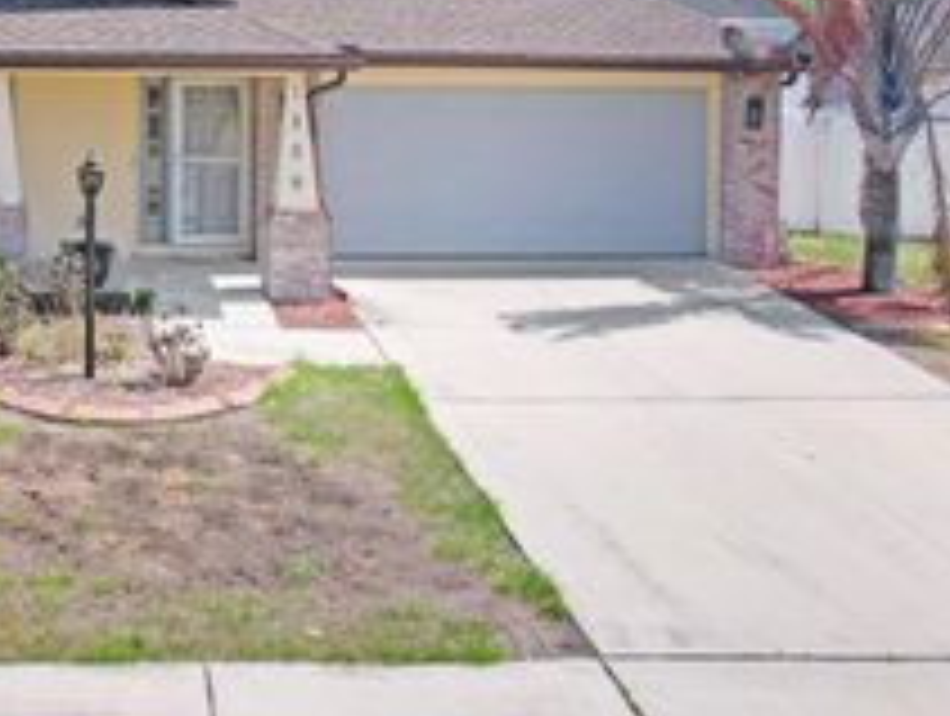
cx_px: 140
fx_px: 1375
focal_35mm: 50
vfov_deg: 27.8
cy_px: 29
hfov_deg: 36.3
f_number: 2.8
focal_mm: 8.38
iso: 200
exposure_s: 1/800
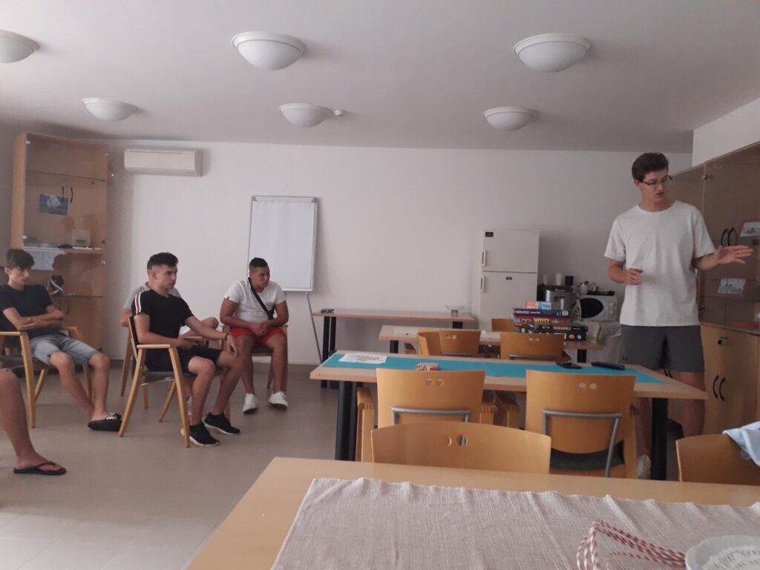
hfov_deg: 65.3
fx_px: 593
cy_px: 285
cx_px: 380
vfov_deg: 51.4
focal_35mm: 27
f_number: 1.9
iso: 200
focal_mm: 3.6
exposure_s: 1/33
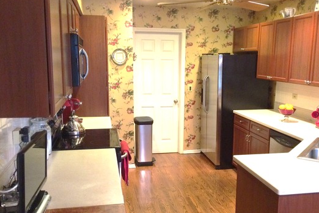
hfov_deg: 51.8
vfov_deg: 35.9
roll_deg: -0.1
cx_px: 171
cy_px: 121
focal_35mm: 37
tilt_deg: -11.8
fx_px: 328
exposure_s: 1/30
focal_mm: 4.15
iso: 320
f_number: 2.2
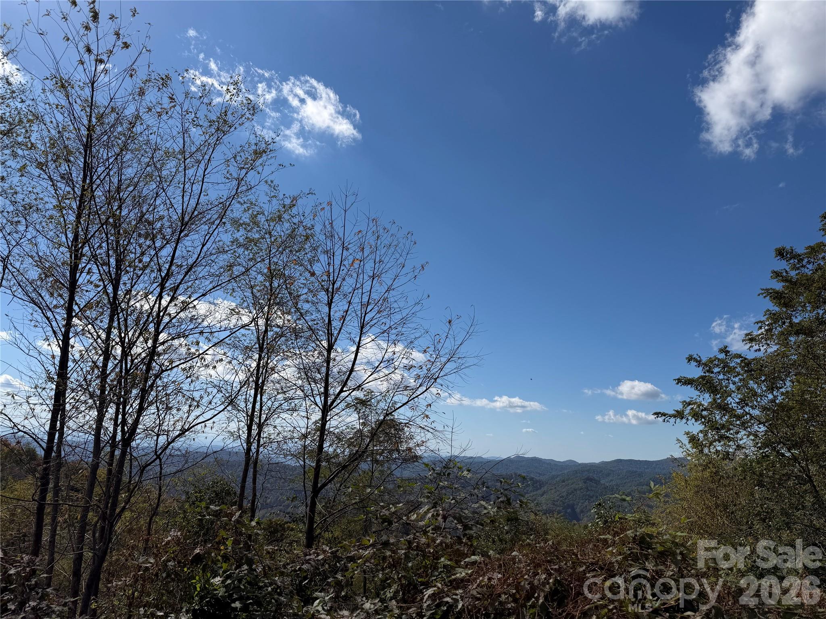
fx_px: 573
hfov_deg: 71.6
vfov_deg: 56.8
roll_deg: -3.4
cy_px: 310
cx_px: 413
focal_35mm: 24
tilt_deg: +12.9
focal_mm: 6.76
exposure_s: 1/9091
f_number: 1.78
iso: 80
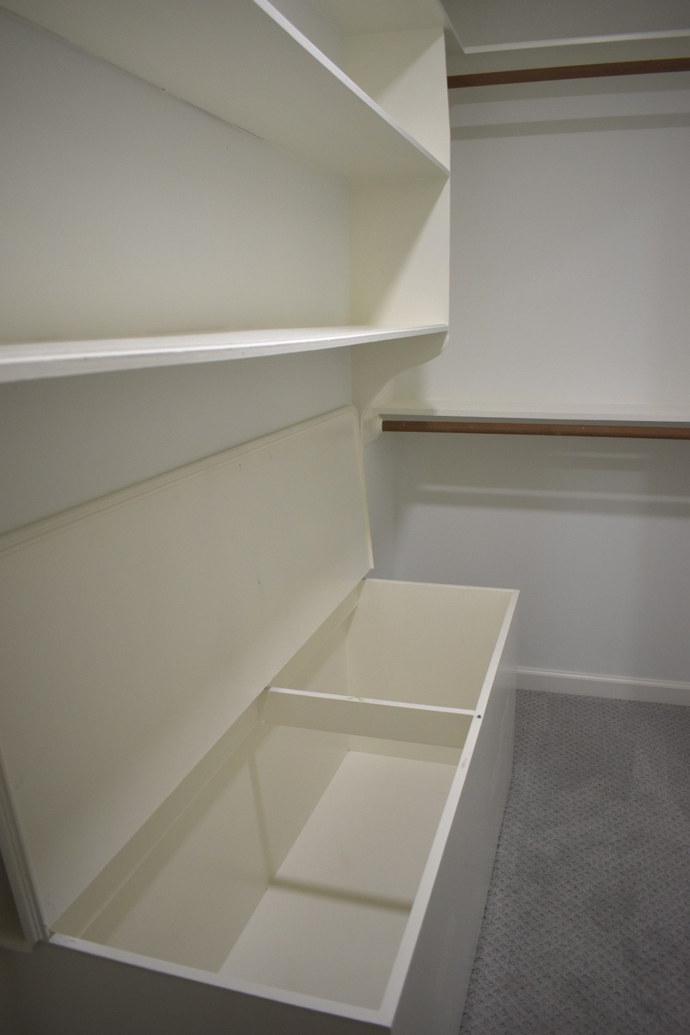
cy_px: 518
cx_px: 345
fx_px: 776
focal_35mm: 27
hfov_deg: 47.9
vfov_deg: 67.4
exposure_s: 1/100
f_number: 3.5
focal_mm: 18
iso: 400
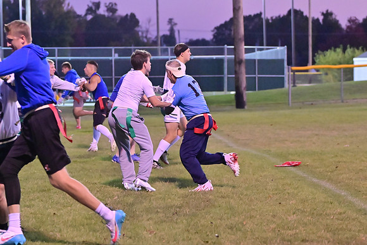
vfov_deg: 8.7
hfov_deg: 13.1
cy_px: 122
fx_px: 1601
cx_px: 184
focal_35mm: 157
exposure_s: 1/400
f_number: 4
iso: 6400
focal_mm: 105
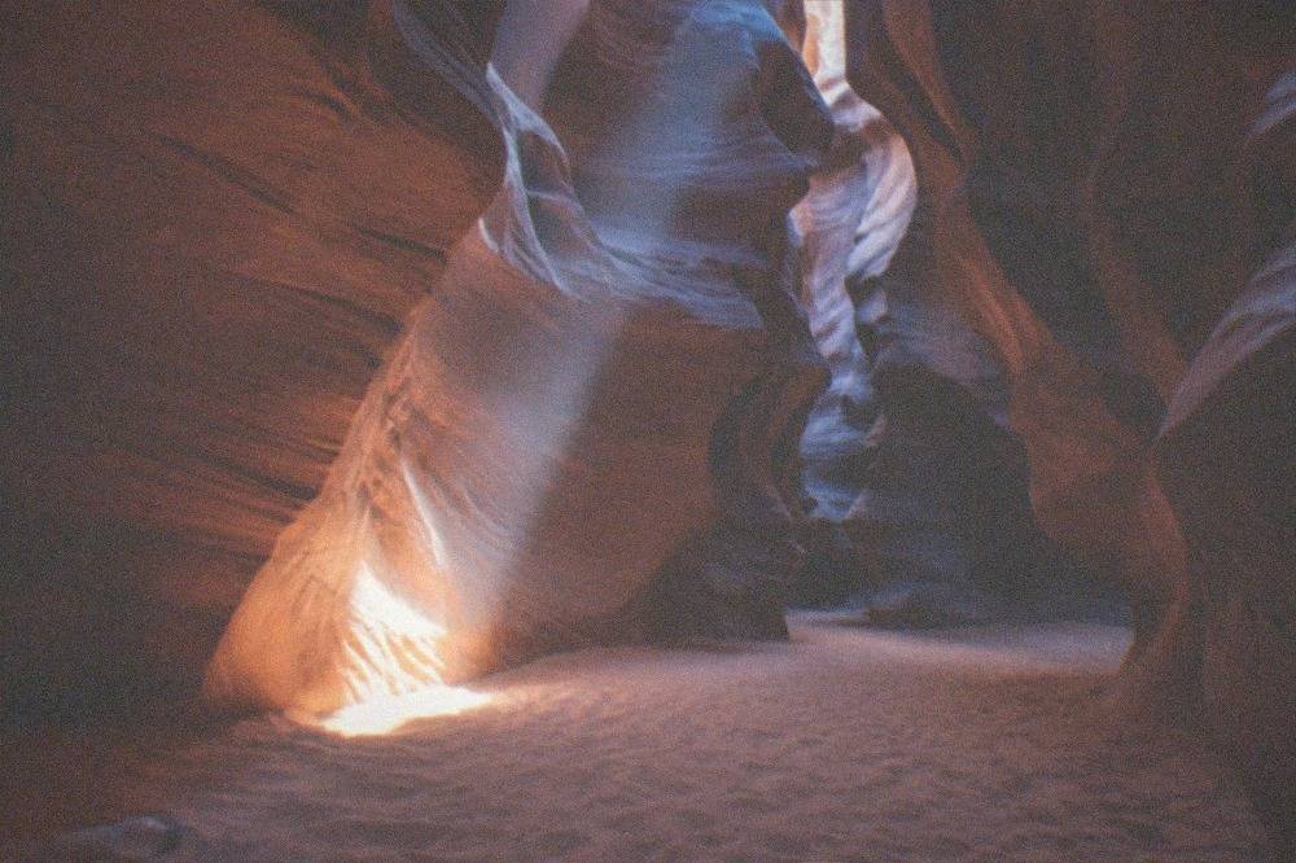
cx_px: 648
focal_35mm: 35
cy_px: 432
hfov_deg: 54.5
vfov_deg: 37.8
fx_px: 1260
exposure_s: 1/500
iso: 800
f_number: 7.1
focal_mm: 35
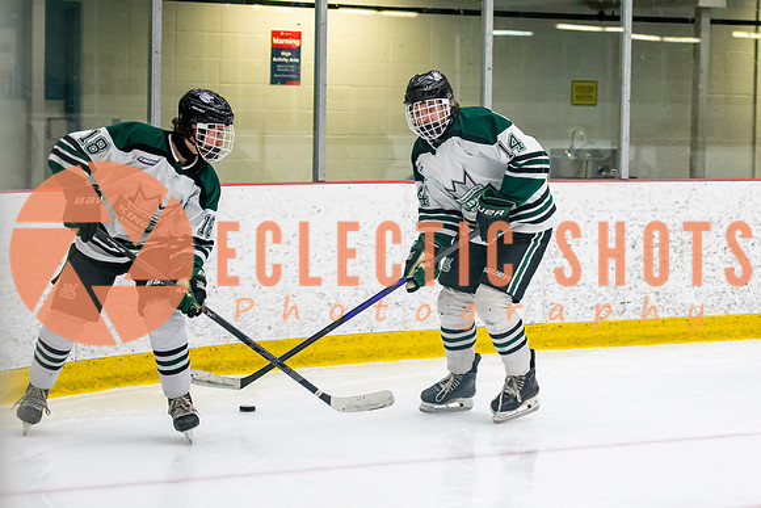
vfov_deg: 11.5
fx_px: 2516
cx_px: 516
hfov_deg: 17.2
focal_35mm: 119
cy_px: 313
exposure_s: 1/640
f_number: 3.2
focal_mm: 75
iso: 2000
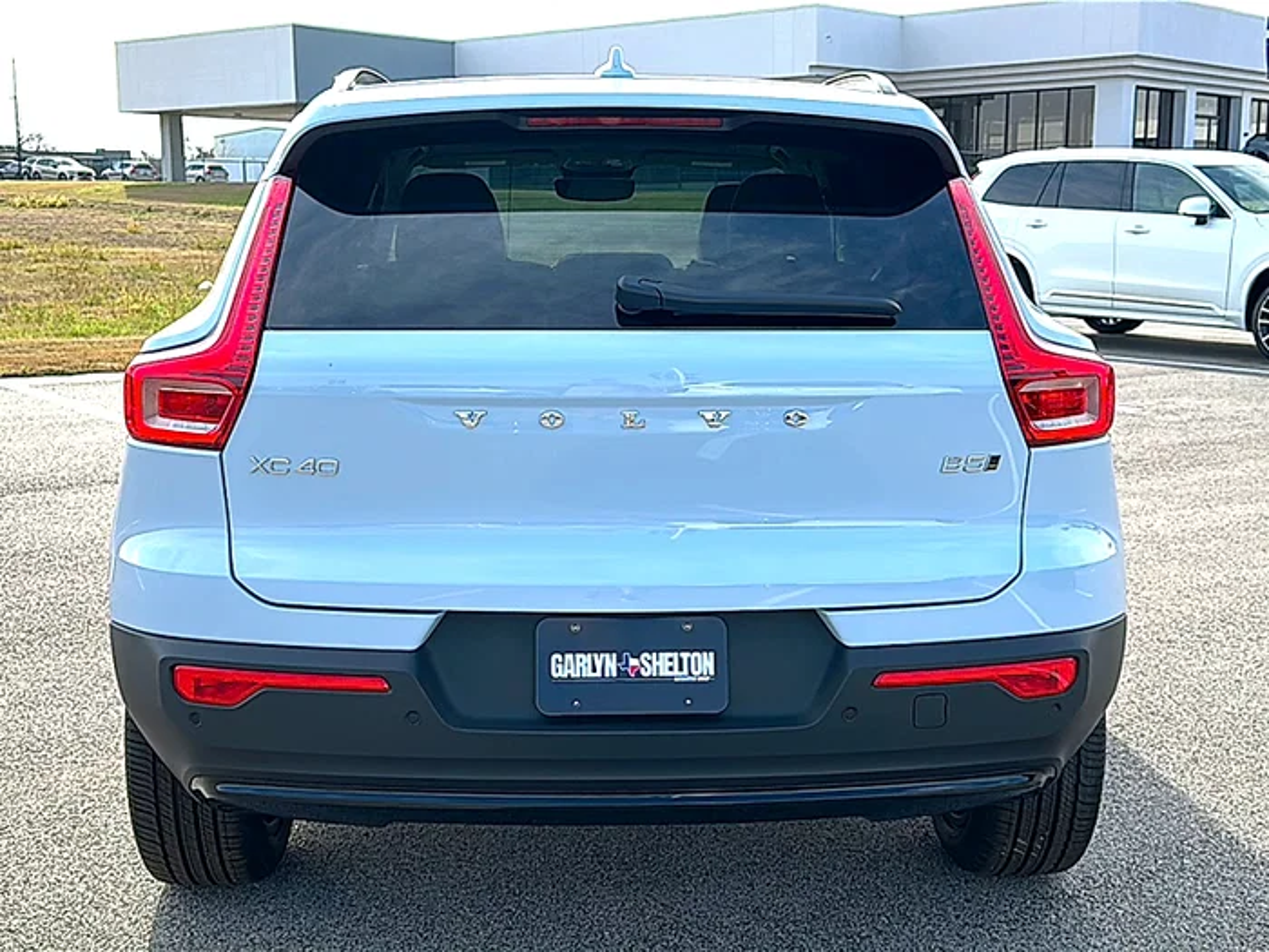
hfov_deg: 49.0
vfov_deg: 37.7
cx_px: 634
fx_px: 1393
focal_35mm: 38
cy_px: 476
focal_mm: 6.86
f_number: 1.78
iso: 80
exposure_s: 1/2421
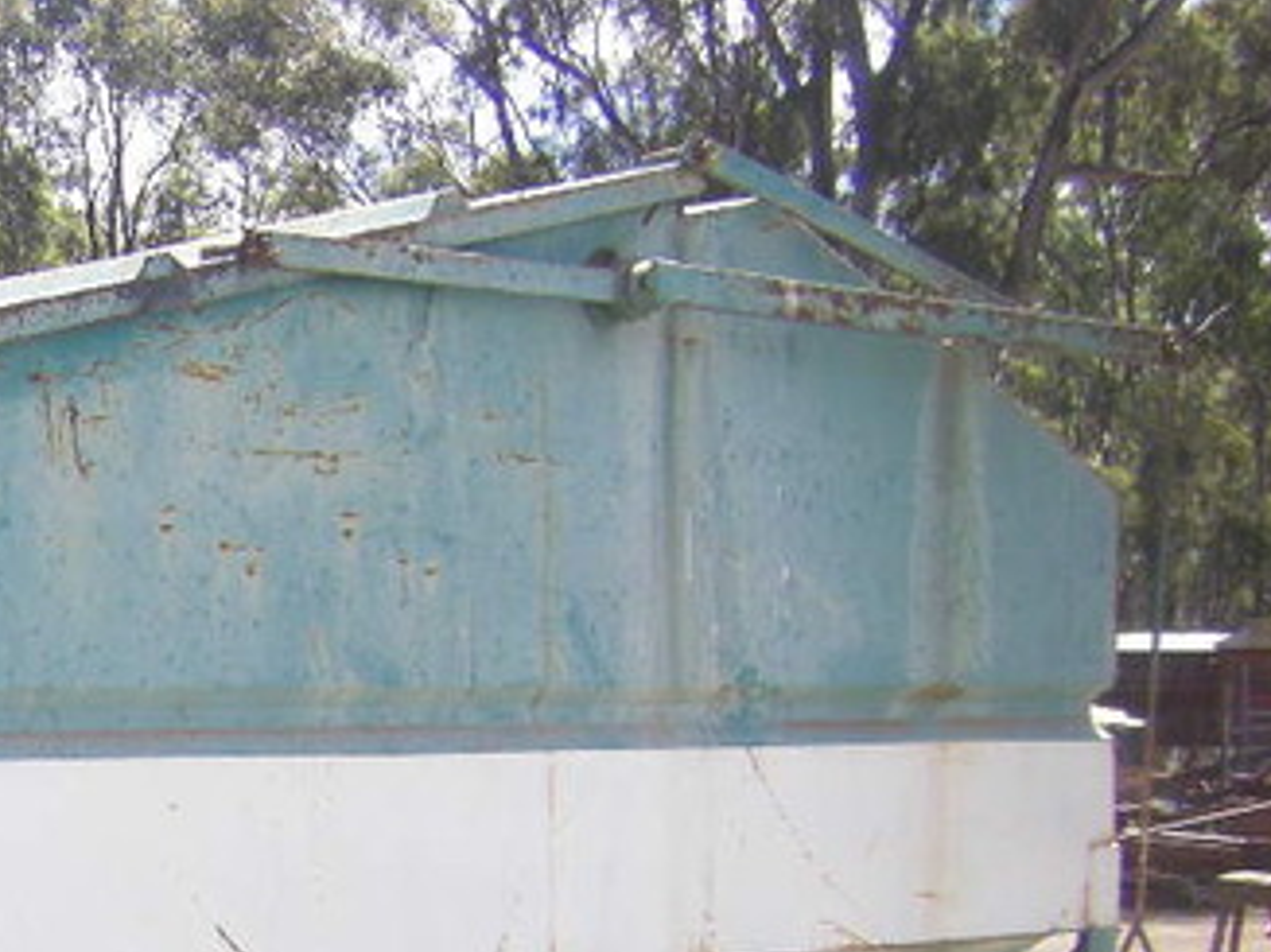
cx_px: -276
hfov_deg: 19.8
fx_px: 3413
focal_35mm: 93
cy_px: 1154
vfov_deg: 15.3
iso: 80
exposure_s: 1/320
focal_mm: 6.3
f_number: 3.5
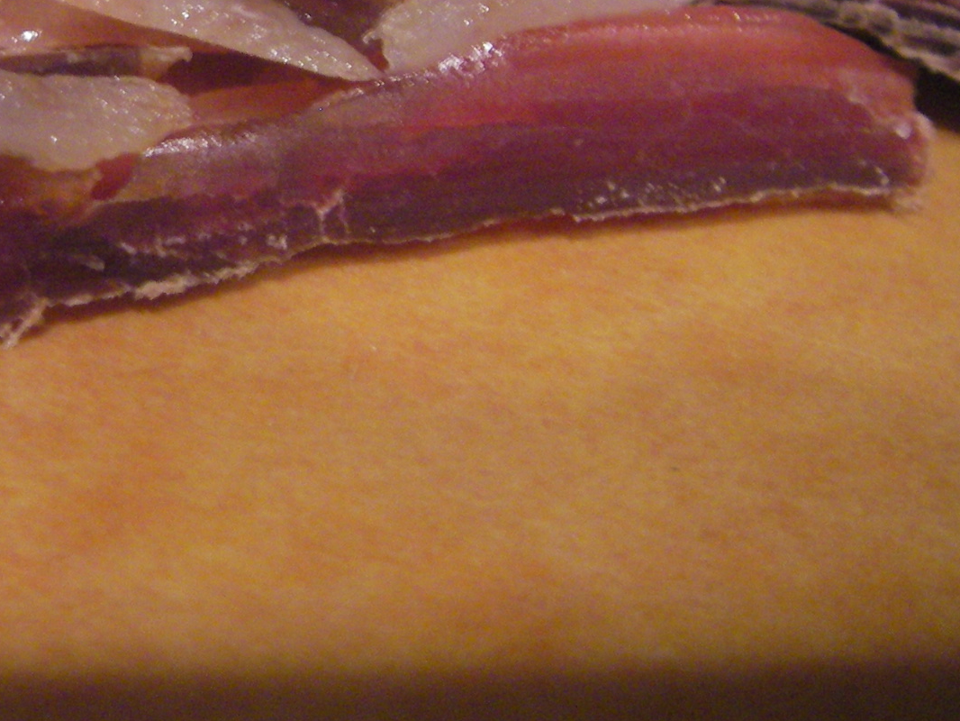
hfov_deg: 25.6
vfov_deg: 19.7
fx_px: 2025
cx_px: 51
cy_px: 44
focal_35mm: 73
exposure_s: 1/4
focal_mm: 6.3
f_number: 3.3
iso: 200
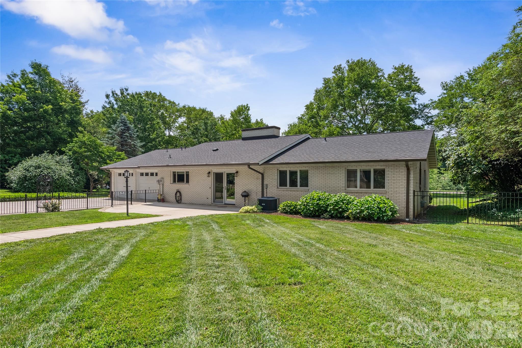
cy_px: 174
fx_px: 290
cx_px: 261
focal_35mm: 20
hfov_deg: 84.0
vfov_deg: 62.0
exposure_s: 1/160
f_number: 9
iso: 400
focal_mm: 20
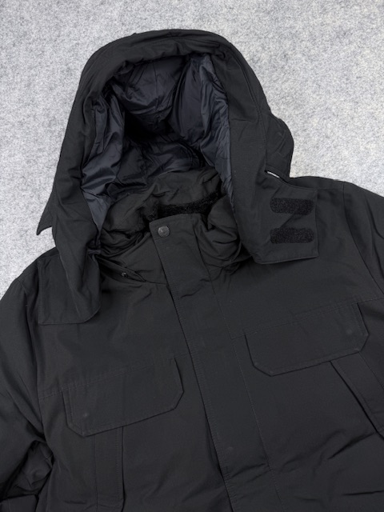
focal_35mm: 24
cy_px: 256
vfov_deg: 71.6
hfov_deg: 56.8
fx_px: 355
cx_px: 192
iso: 64
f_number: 1.78
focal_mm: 6.76
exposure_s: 1/100
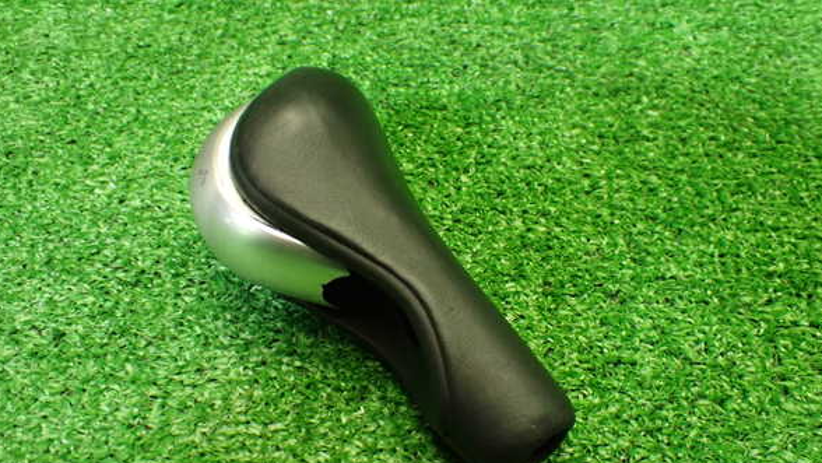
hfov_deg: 50.5
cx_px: 412
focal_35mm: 40
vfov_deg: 29.7
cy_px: 259
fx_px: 872
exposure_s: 1/100
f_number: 2.5
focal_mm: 6.37
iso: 800
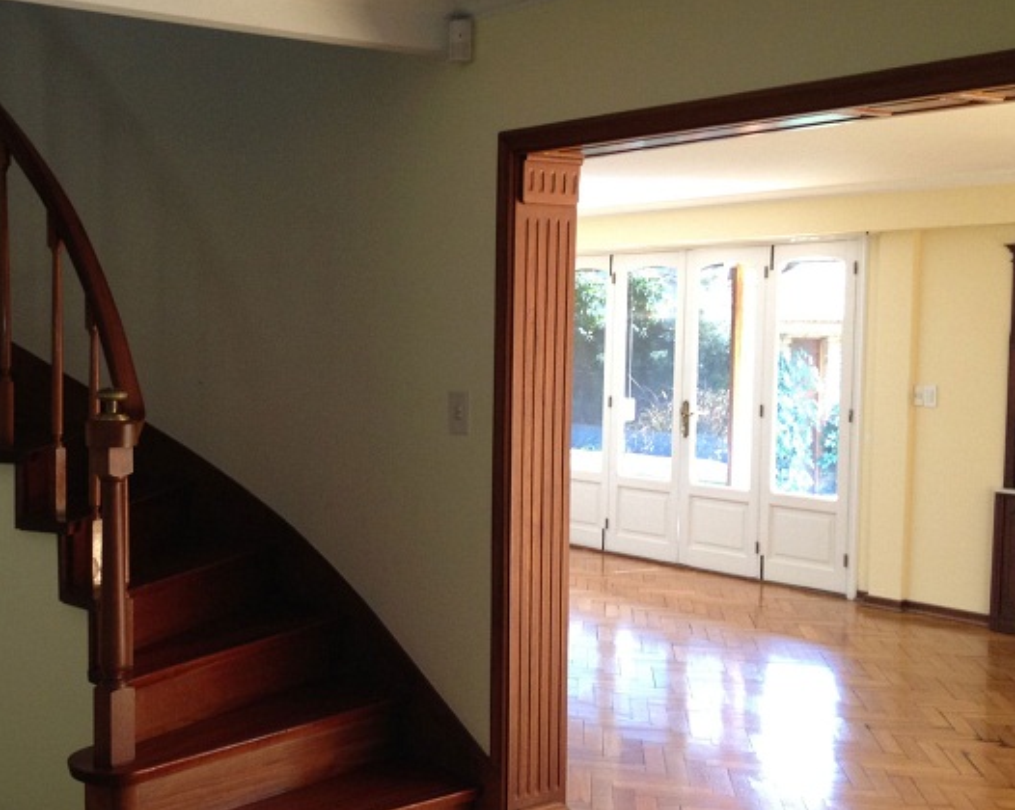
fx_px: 1561
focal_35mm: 52
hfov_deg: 35.4
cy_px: 436
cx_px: 276
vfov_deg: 29.1
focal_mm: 4.28
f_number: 2.4
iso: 125
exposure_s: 1/20
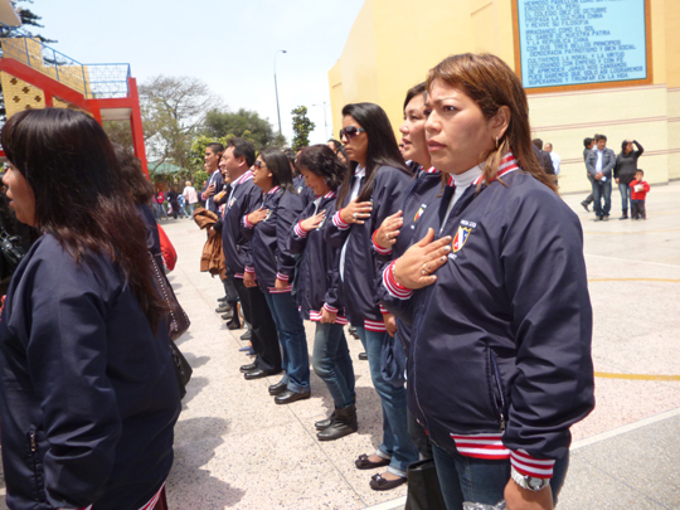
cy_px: 255
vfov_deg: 49.7
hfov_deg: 63.4
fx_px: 550
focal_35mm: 28
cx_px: 340
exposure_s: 1/640
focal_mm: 5
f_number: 3.1
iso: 100
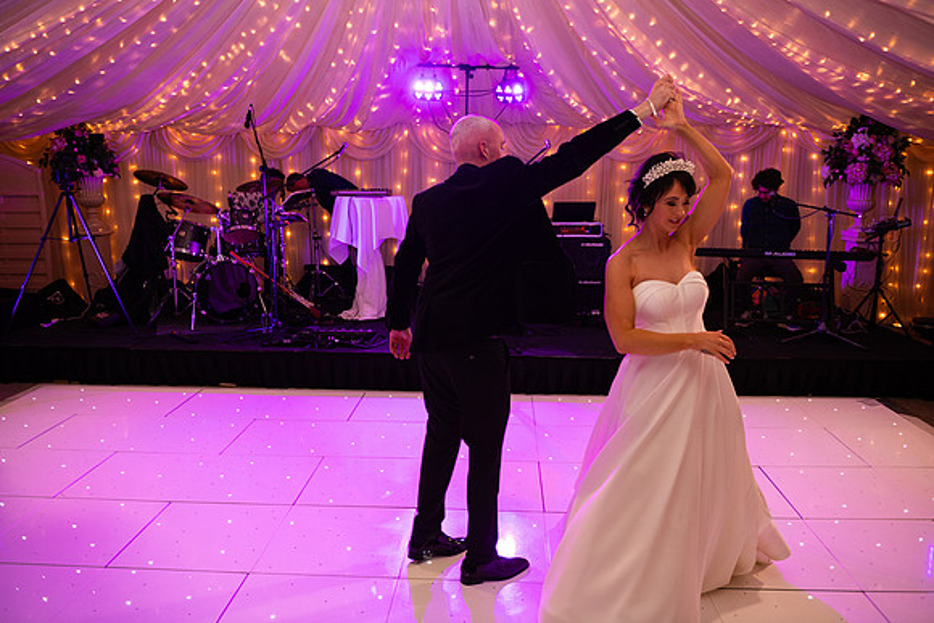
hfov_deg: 65.5
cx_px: 467
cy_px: 312
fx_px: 727
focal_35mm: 28
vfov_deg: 46.4
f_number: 3.5
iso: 1000
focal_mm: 28
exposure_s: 1/160
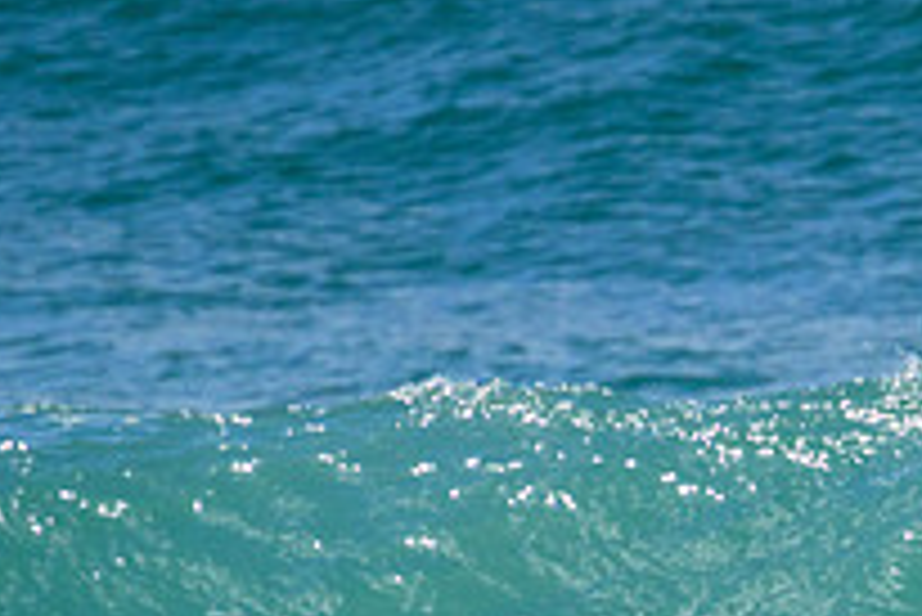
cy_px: 744
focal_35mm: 2262
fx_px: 57971
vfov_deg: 0.6
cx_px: 1196
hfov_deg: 0.9
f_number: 11
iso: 2000
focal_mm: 800
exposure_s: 1/1600
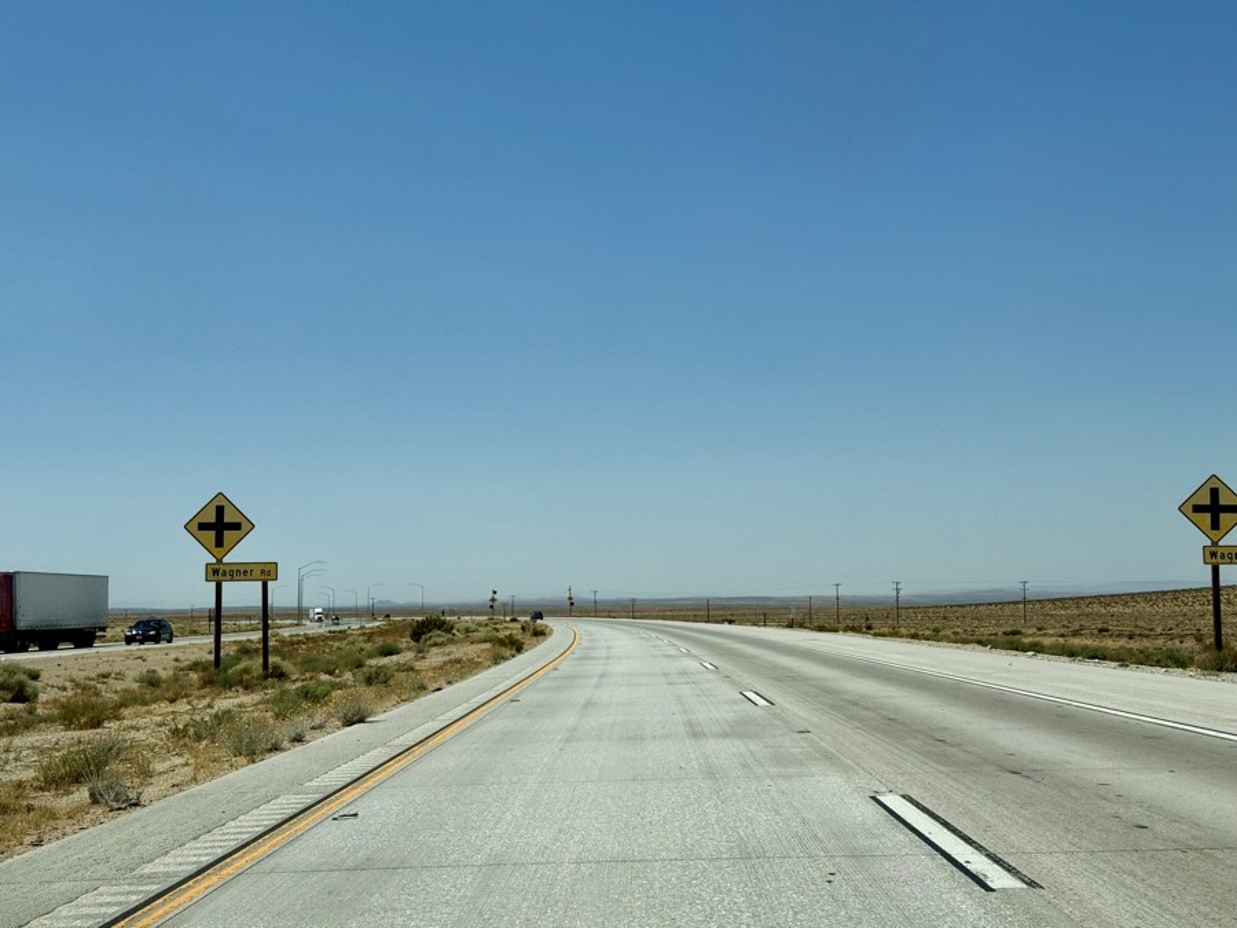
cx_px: 618
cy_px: 464
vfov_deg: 30.3
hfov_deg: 39.7
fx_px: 1715
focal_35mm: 48
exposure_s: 1/8772
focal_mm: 6.76
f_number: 1.78
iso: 64
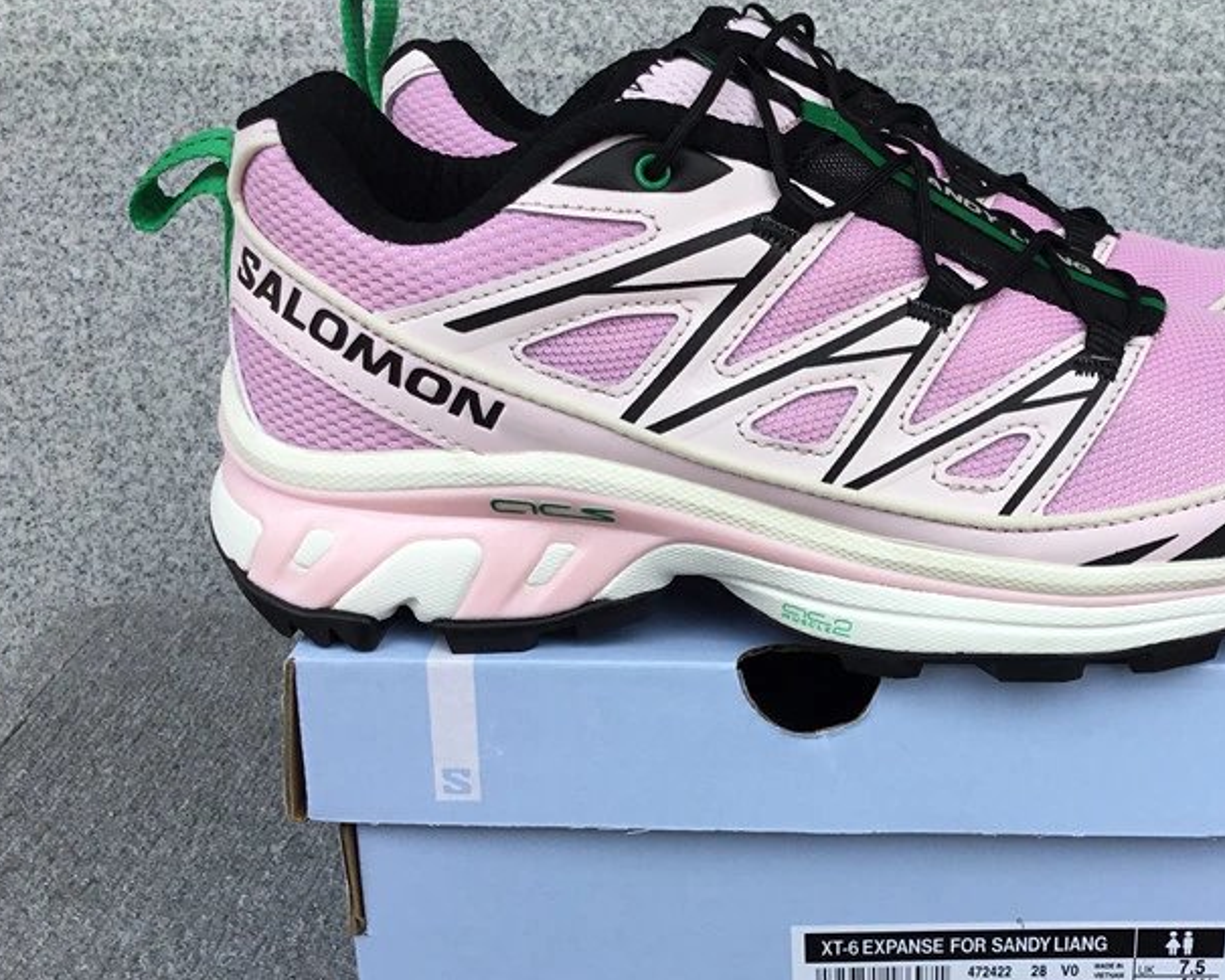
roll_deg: -0.8
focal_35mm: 45
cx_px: 850
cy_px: 566
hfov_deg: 40.5
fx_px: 1631
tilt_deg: -21.4
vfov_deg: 33.4
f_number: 2.4
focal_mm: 3.3
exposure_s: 1/431
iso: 25
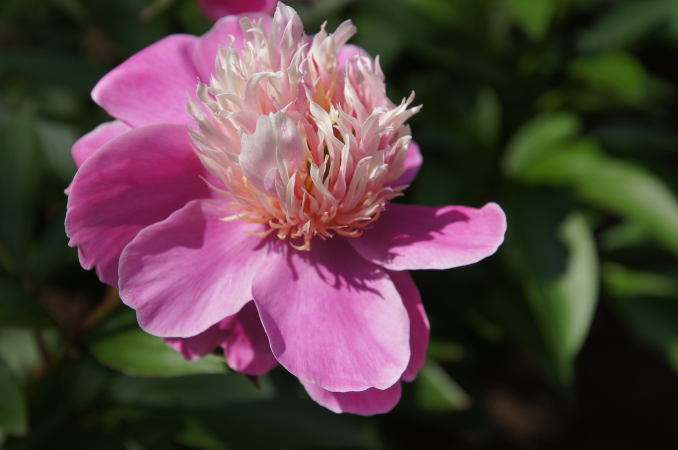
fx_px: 1064
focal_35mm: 57
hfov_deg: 35.3
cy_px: 218
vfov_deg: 23.9
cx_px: 317
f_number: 5.6
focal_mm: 35
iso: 100
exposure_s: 1/640
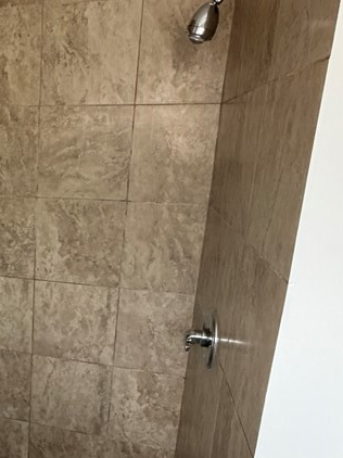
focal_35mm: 34
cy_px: 260
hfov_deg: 37.1
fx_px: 450
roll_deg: +0.0
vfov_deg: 53.8
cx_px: -5
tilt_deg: -14.6
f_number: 2.2
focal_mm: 2.22
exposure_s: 1/75
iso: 320
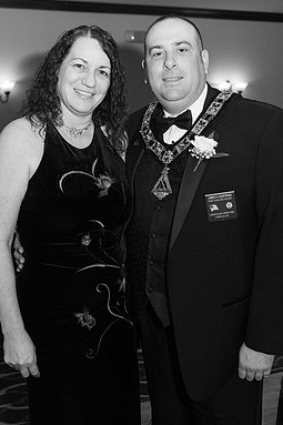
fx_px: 555
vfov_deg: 41.9
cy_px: 204
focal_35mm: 47
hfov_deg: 28.6
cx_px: 135
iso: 800
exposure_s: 1/200
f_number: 4
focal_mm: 40
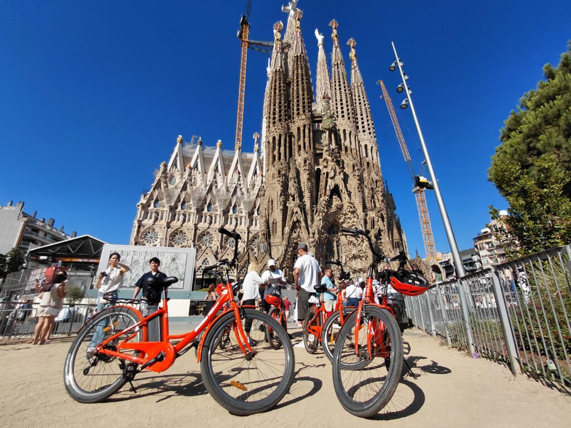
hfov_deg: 94.5
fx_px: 264
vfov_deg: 78.1
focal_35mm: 16
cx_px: 286
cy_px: 214
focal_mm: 1.64
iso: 40
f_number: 2.2
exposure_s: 1/2728
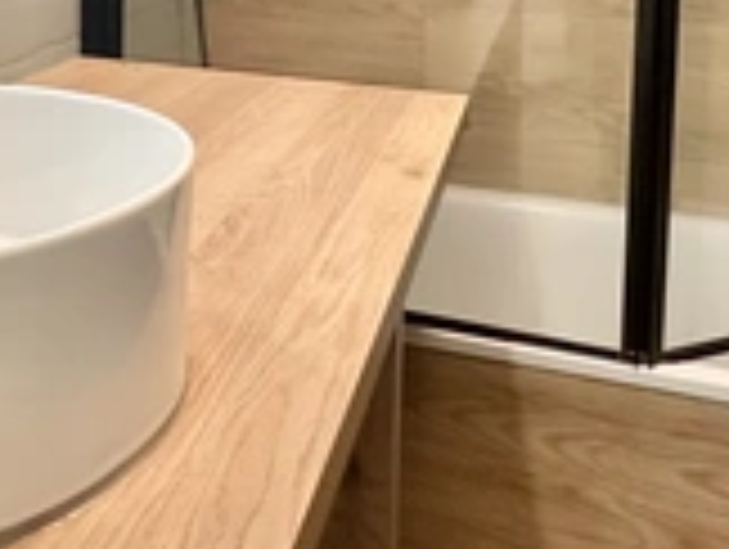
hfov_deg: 40.4
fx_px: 970
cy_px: -104
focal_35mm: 46
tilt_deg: -2.0
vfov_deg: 27.8
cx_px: 209
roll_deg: -1.1
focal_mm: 2.22
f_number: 2.2
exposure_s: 1/50
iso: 320
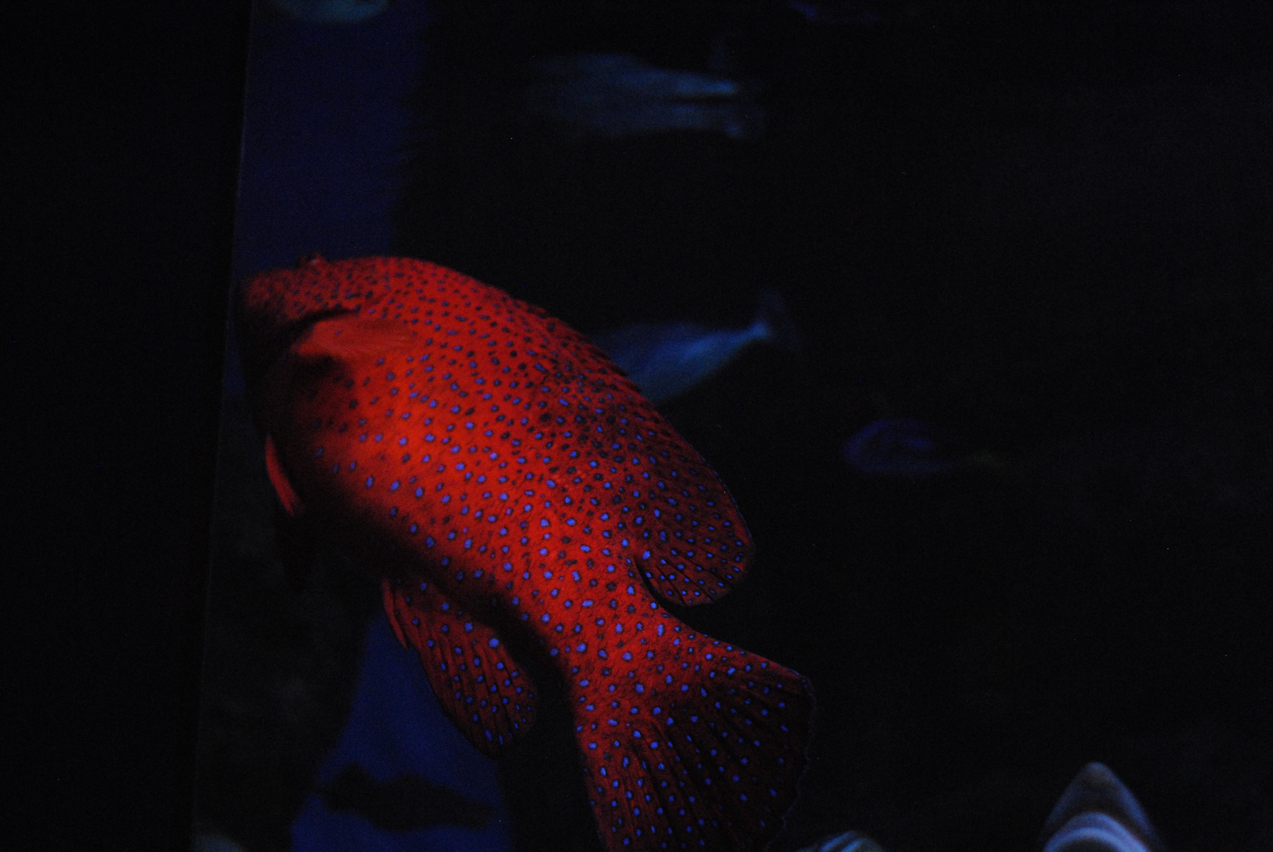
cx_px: 636
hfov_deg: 49.5
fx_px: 1381
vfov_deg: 34.3
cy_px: 426
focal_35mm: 39
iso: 1600
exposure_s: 1/125
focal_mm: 26
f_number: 4.2
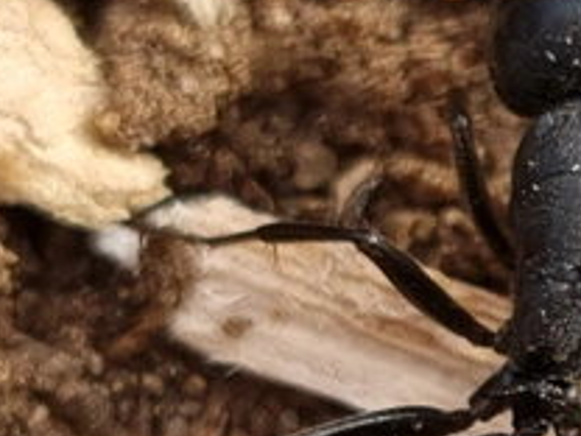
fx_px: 1343
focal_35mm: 80
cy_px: 247
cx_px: 520
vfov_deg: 18.4
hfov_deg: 23.8
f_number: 1.8
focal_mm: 5.4
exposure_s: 1/714
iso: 50
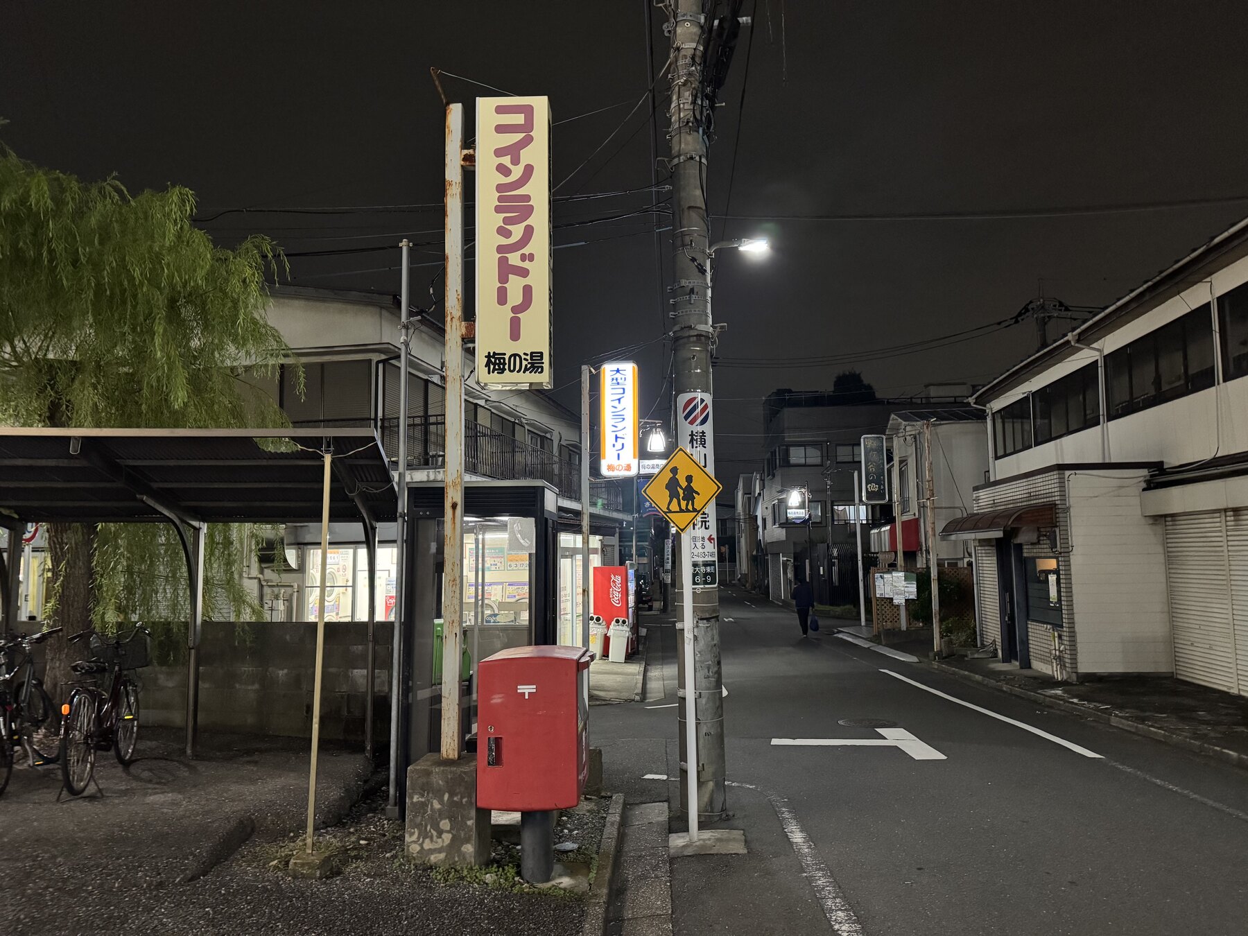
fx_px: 865
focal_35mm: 24
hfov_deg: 71.6
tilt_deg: +5.4
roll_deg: +1.0
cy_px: 468
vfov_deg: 56.8
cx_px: 624
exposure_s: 1/50
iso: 640
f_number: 1.78
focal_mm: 6.76
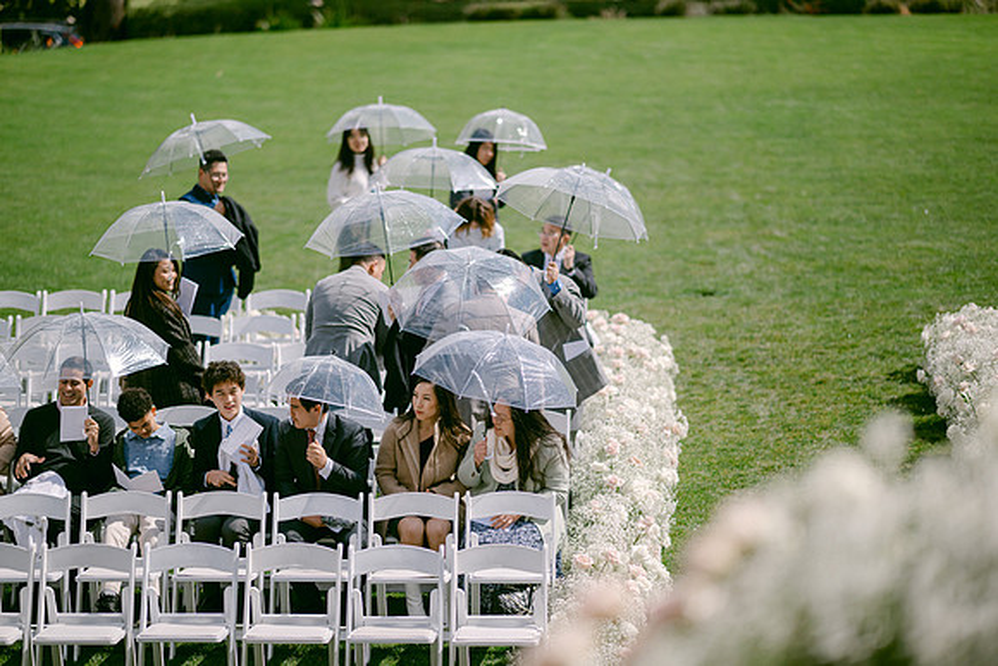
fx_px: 2911
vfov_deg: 13.0
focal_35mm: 105
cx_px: 499
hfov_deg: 19.5
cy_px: 333
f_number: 1.4
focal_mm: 105
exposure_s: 1/32000
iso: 200
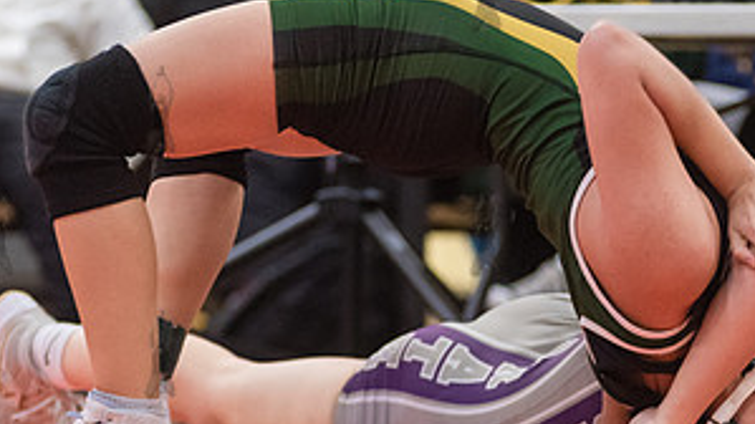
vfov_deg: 3.4
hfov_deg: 6.1
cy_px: 247
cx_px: 521
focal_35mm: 353
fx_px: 7065
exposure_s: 1/320
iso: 5000
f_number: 3.2
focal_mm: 145
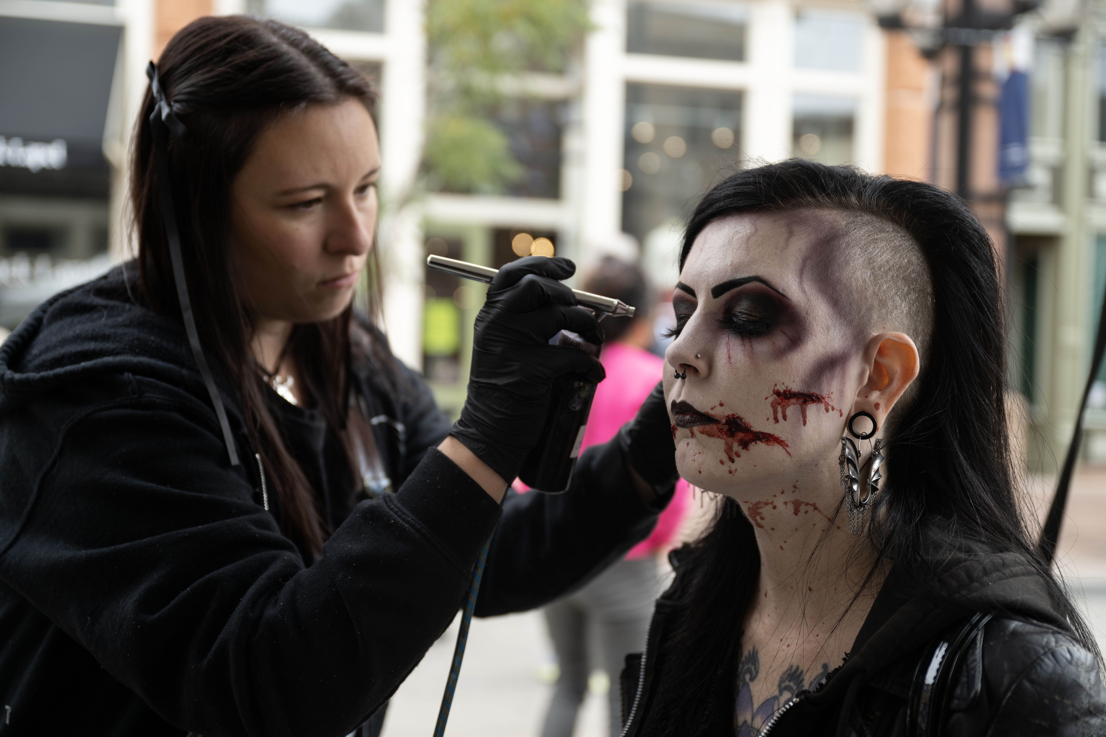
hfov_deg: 47.4
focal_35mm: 41
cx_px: 553
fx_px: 1260
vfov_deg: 32.6
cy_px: 368
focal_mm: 41
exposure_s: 1/250
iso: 100
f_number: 2.8
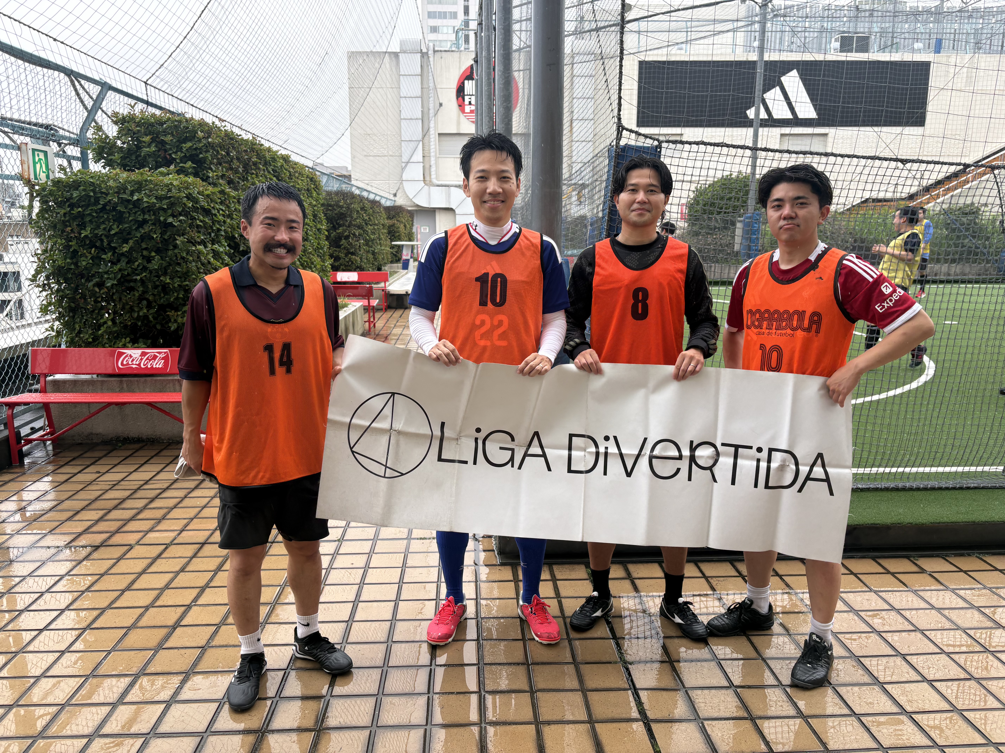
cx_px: 502
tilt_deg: -9.6
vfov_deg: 53.1
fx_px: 755
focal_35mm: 26
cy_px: 376
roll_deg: +0.9
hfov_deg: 67.3
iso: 50
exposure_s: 1/299
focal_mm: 5.96
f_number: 1.6
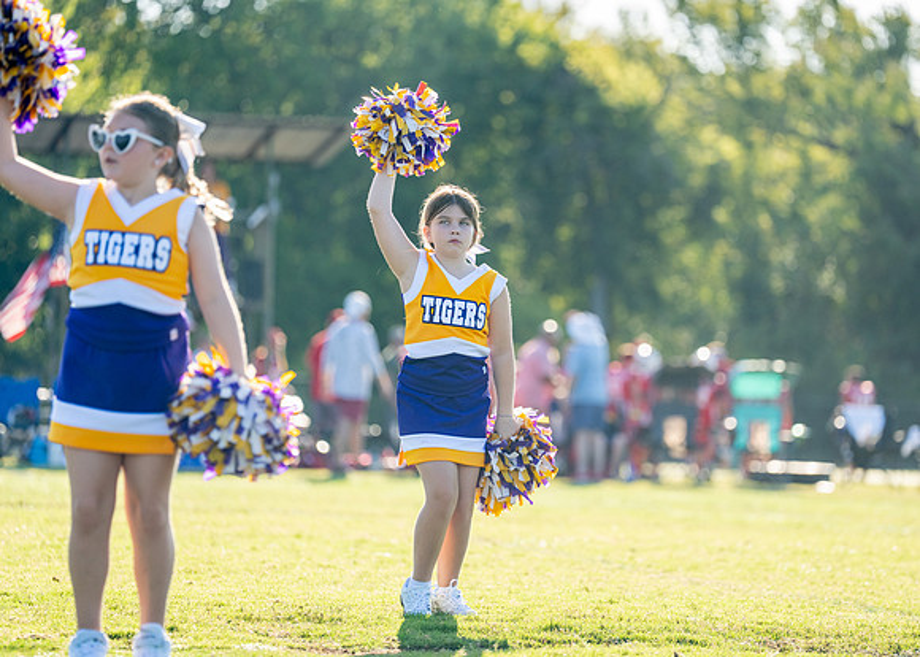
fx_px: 4767
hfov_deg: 11.0
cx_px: 493
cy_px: 314
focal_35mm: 182
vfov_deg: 7.9
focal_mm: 163
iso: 400
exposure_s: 1/2000
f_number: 2.8
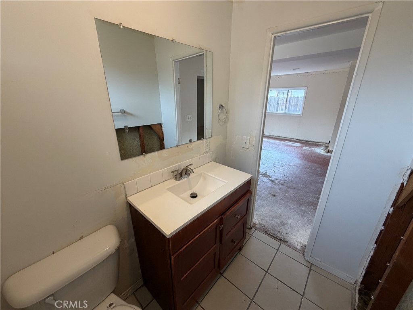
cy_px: 155
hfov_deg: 102.1
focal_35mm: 14
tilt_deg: -18.4
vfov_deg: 85.7
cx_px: 206
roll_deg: +0.2
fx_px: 167
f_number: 2.2
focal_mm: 2.22
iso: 320
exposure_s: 1/120
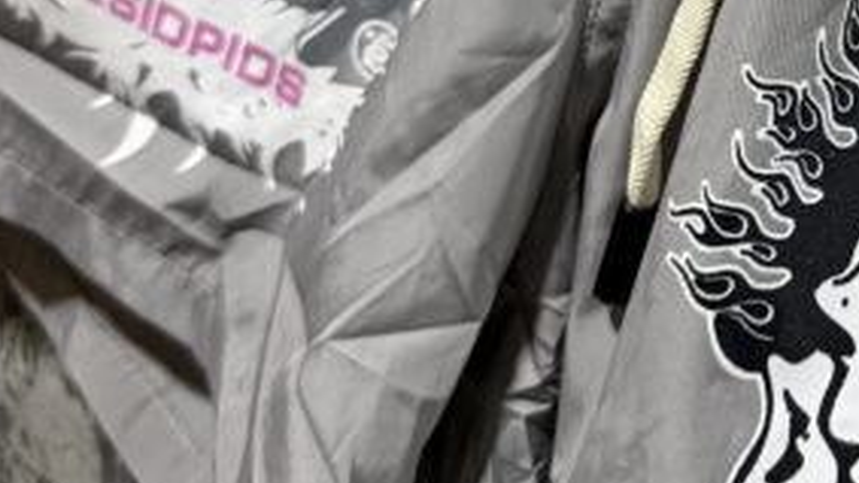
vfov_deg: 15.3
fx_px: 1685
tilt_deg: -5.7
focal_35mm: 74
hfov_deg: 26.8
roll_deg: -13.5
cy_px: -197
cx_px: 883
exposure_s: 1/60
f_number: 1.78
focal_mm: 6.76
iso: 250
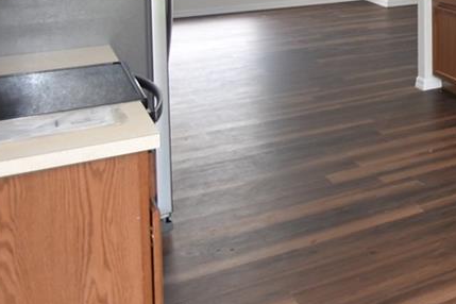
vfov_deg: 21.7
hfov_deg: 23.5
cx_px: 767
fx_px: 709
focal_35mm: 56
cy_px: -96
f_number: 4
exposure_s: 1/60
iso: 220
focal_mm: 10
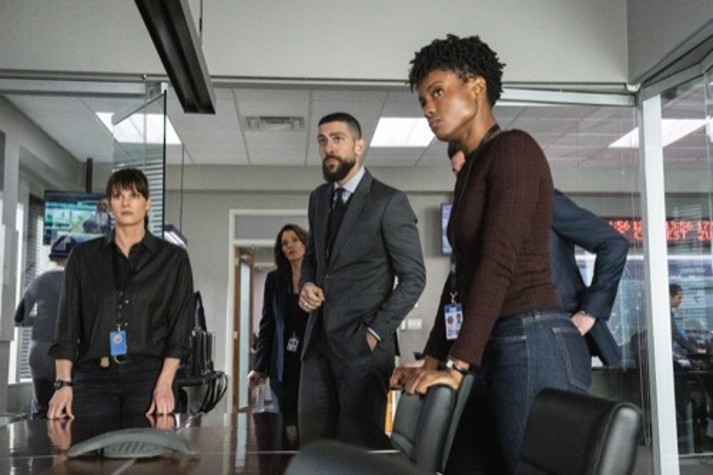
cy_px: 238
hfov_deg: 41.9
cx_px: 356
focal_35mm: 47
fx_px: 931
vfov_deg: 28.6
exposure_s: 1/125
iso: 12800
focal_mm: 47
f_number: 5.6
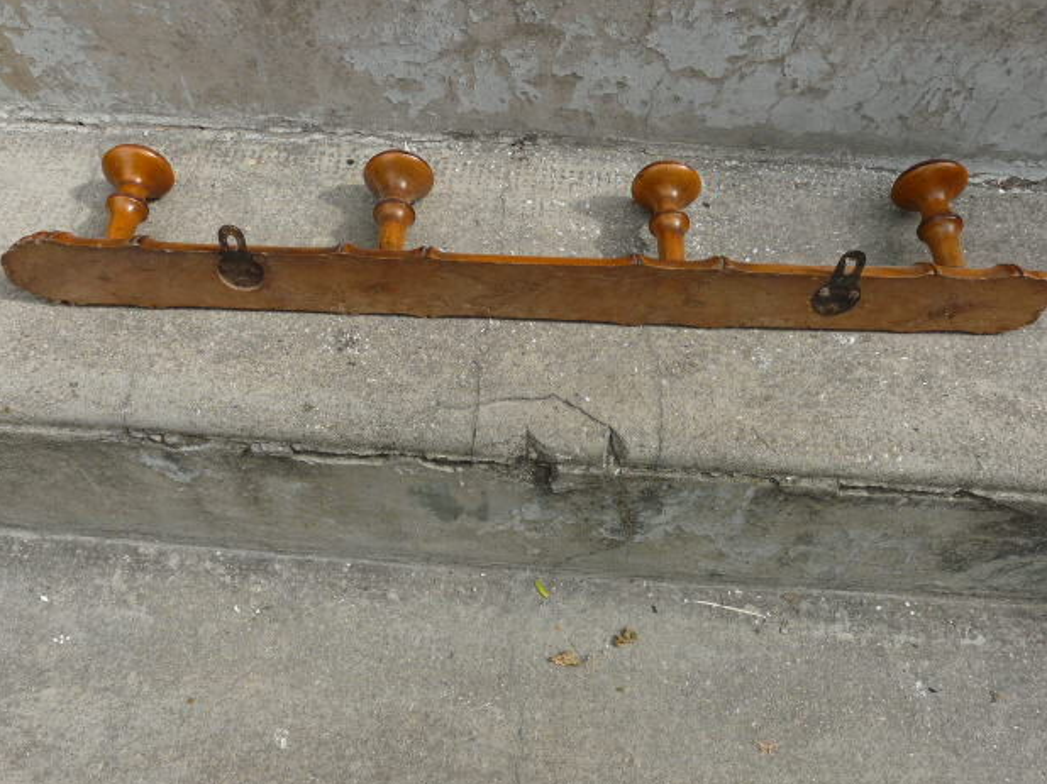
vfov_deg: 48.2
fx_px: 877
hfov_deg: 61.7
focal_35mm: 29
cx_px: 508
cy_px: 401
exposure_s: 1/250
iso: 100
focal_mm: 4.6
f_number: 5
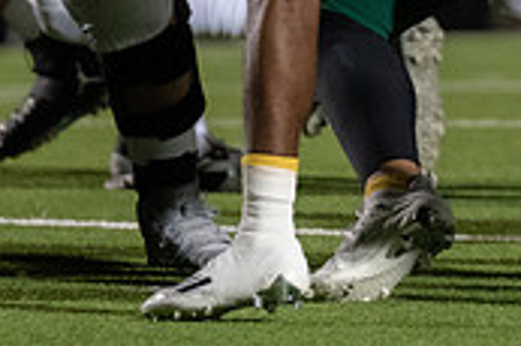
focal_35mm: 1163
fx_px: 16815
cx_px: 578
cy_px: -318
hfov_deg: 1.8
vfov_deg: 1.2
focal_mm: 200
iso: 3200
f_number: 2.8
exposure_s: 1/1250
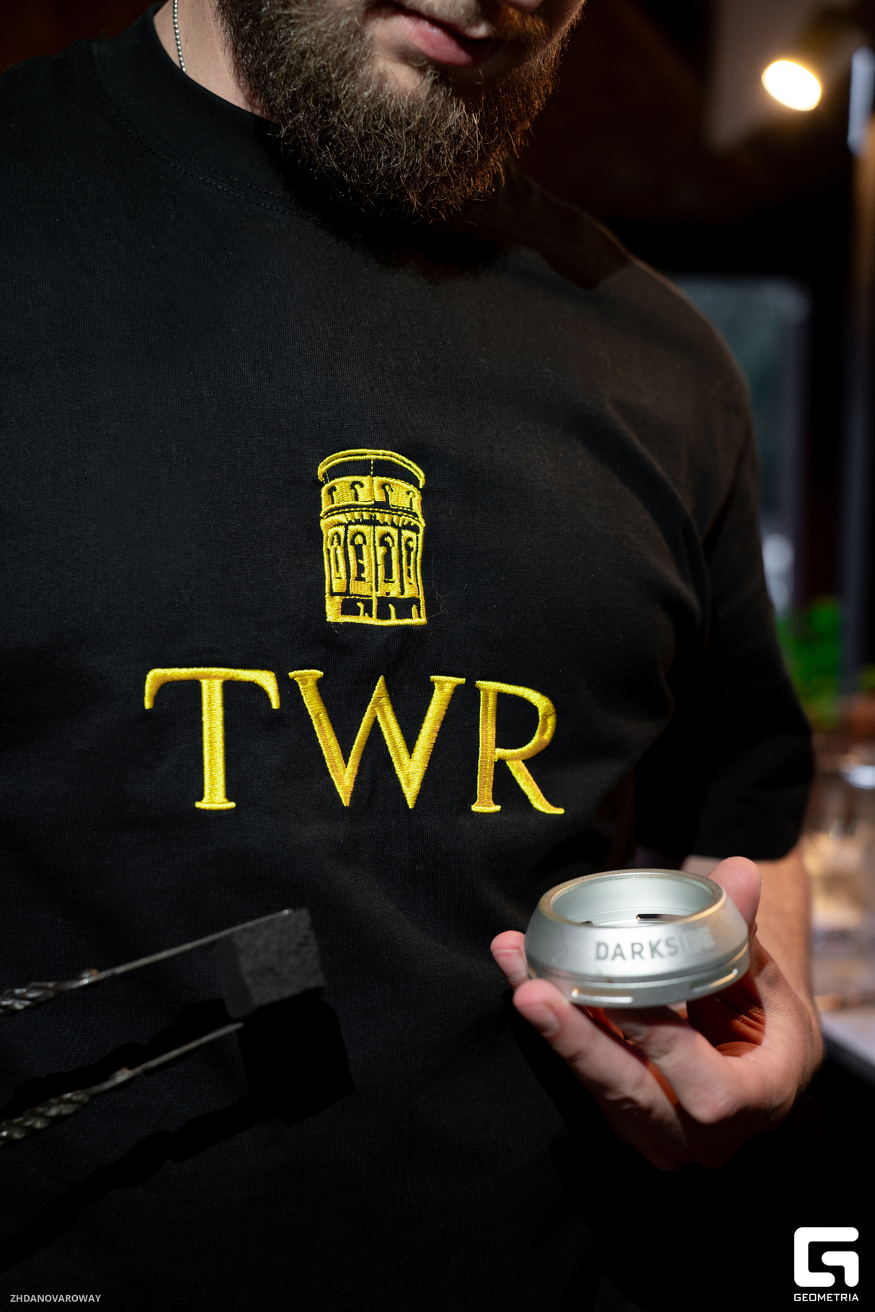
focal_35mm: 40
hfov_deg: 33.4
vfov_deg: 48.5
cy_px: 656
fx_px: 1458
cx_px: 438
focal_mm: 40
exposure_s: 1/125
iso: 1250
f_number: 3.2
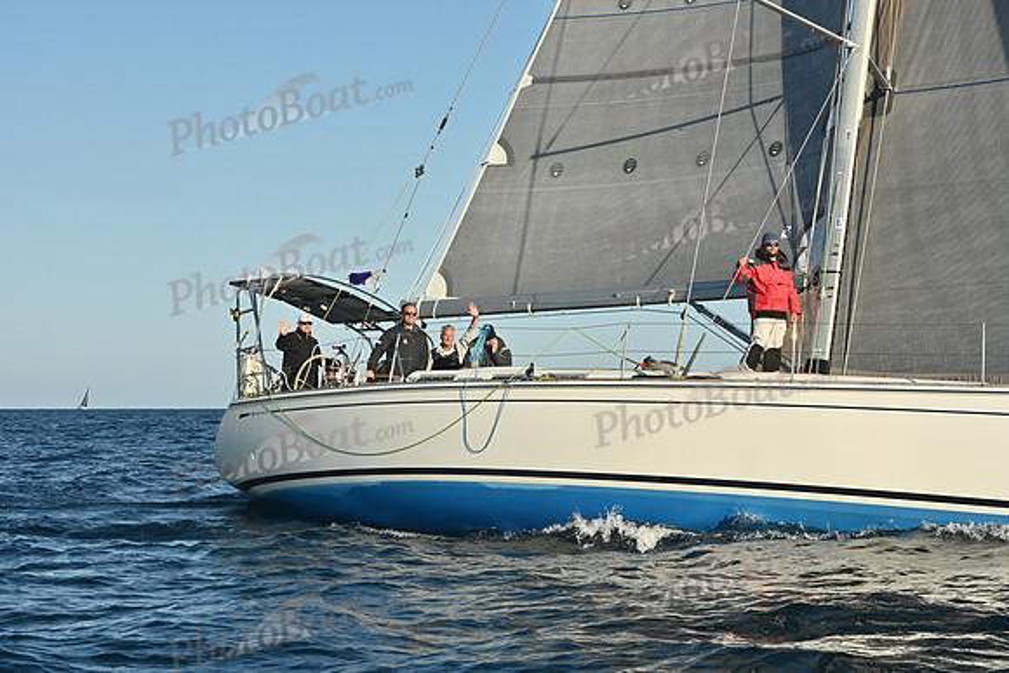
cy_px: 336
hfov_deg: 24.8
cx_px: 504
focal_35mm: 82
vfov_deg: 16.7
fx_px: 2299
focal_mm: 82
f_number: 13
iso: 800
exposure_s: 1/1000
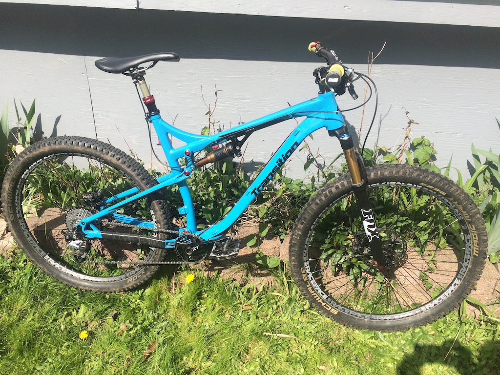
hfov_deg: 61.7
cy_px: 188
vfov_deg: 48.2
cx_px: 250
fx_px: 419
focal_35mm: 29
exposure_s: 1/1580
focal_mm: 4.15
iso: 32
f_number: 2.2
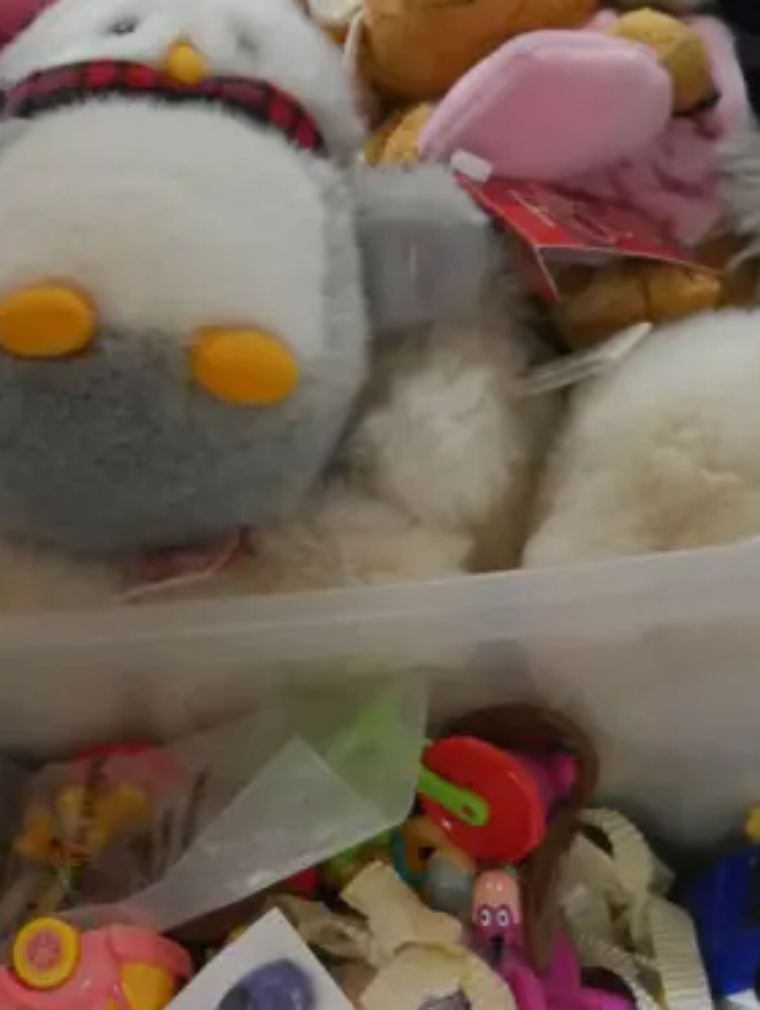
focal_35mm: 110
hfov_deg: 13.4
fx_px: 3213
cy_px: 804
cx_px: 148
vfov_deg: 17.7
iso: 3200
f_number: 4.5
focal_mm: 20
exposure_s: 1/60
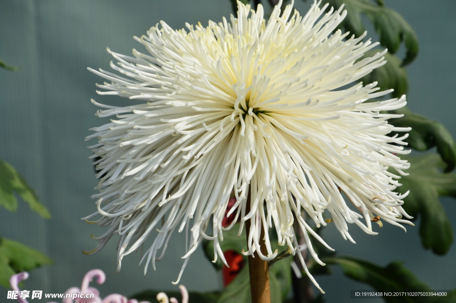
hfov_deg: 4.6
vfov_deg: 3.1
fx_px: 5695
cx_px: 228
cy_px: 152
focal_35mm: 450
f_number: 13
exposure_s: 1/250
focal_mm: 300
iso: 250
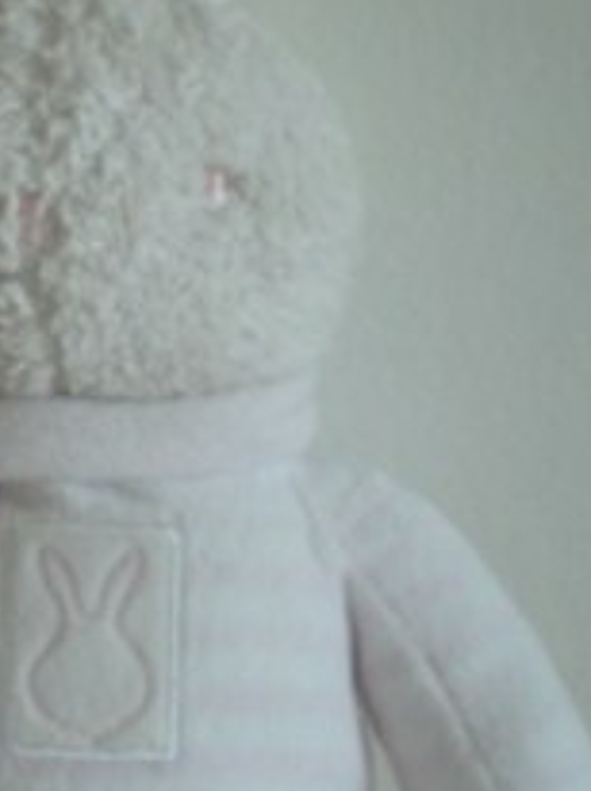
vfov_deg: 20.4
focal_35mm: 96
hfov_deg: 15.2
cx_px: 31
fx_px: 2190
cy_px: 534
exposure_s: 1/20.1
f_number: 3.1
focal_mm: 6.3
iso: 200
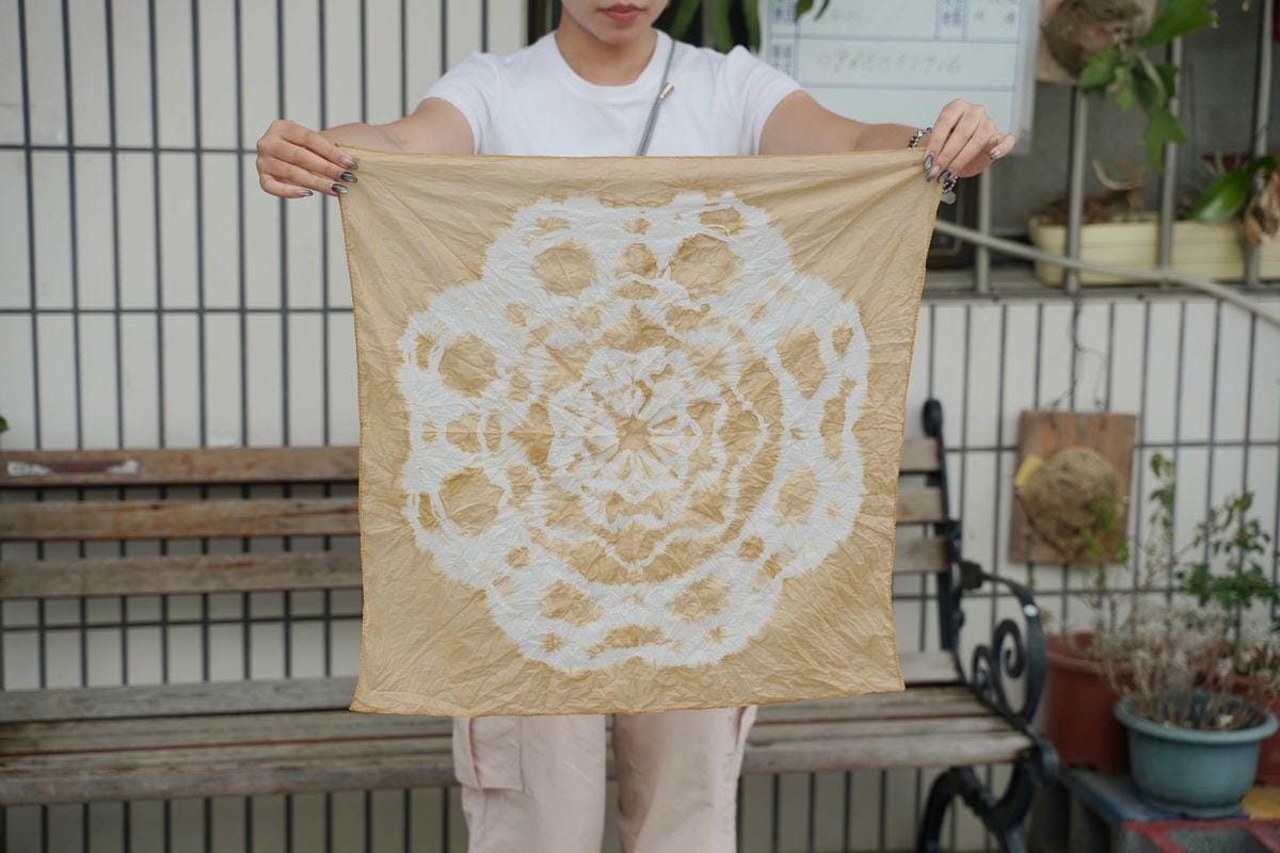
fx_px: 2666
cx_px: 640
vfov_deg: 18.2
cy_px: 426
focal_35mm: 75
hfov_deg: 27.0
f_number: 4.5
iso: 100
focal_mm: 75
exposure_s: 1/200
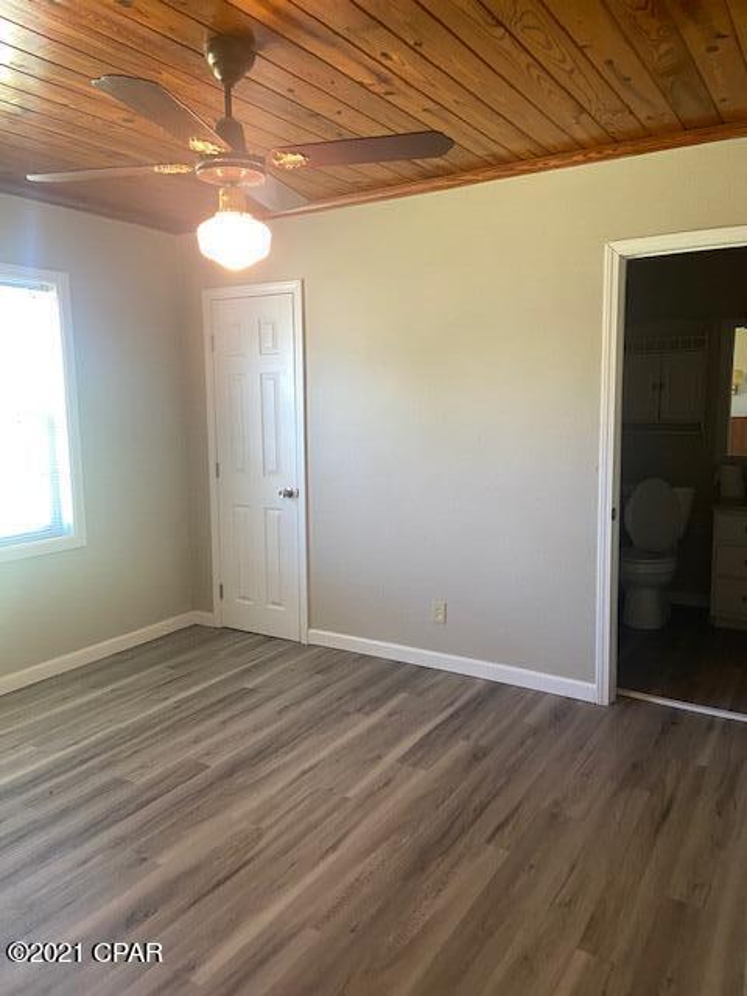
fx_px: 748
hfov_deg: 53.1
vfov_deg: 67.3
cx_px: 374
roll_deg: +1.2
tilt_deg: -6.3
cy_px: 498
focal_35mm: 26
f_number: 1.8
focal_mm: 4.25
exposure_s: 1/60
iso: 200
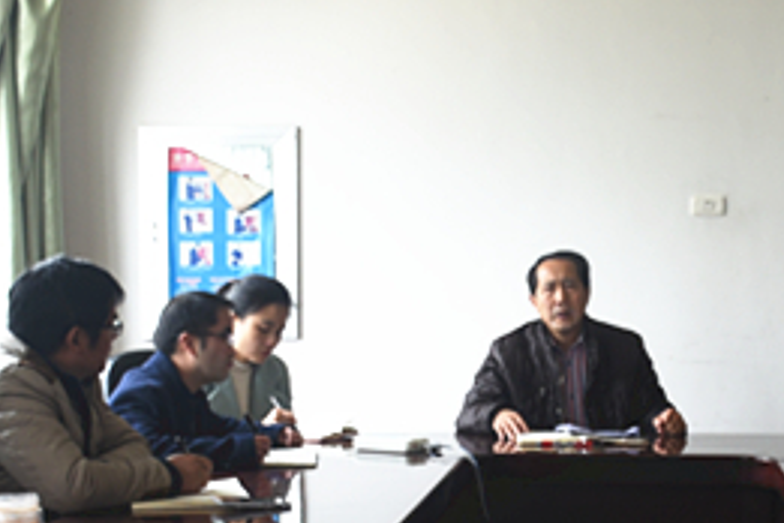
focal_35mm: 70
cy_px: 589
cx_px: 643
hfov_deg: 28.2
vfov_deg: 18.6
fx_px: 1524
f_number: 3.5
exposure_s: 1/30
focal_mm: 20
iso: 100
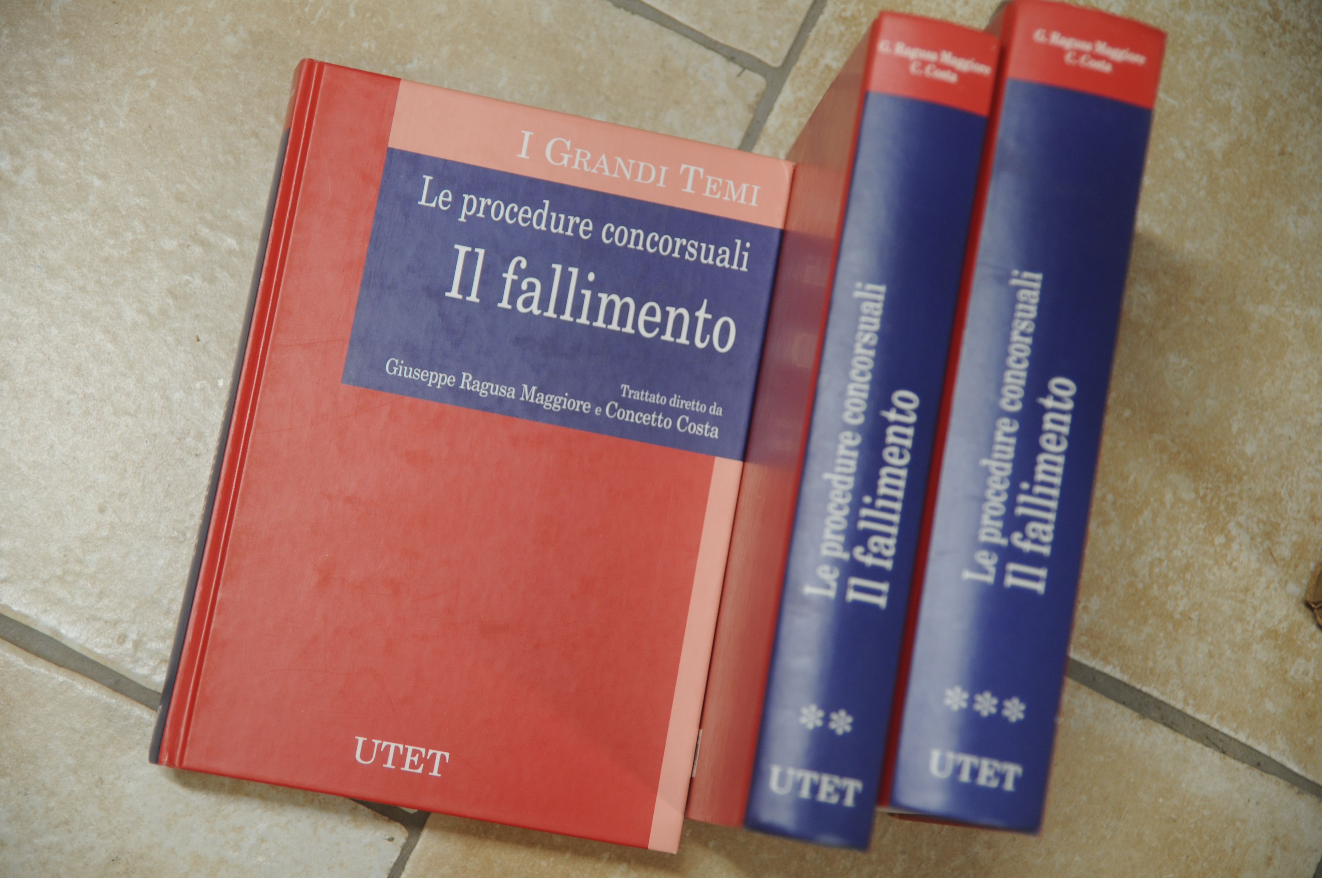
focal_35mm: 68
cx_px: 661
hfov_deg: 29.9
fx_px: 2476
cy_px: 439
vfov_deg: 20.1
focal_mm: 45
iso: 200
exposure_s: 1/20
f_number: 2.8
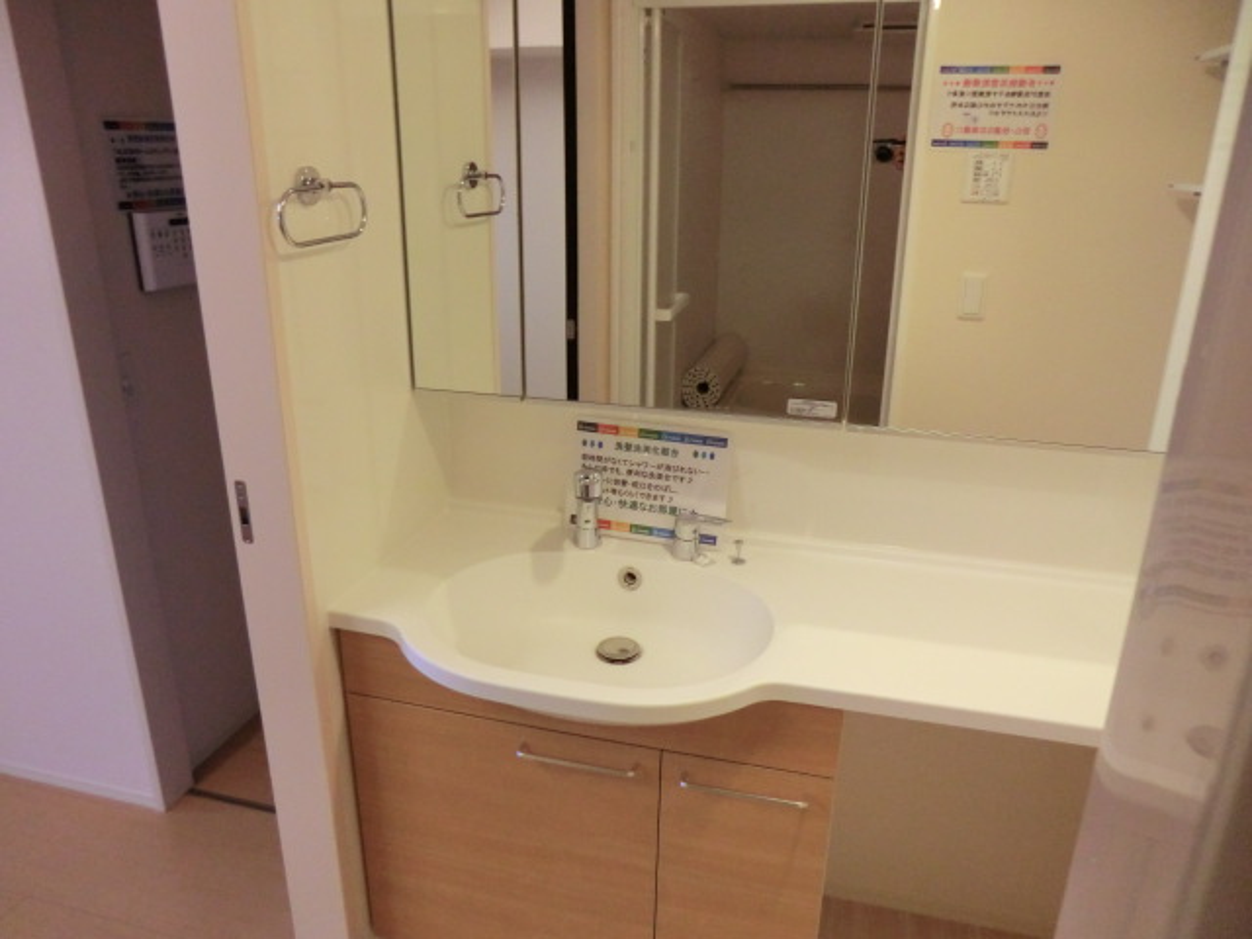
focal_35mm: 24
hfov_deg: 71.6
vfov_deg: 56.8
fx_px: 868
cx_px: 626
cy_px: 470
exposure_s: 1/60
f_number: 3.2
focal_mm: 4.3
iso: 320
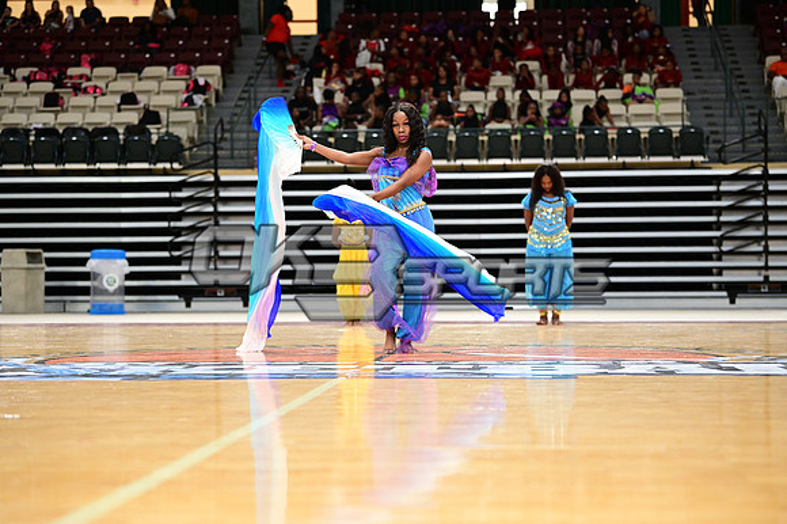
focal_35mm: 85
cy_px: 262
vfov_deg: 16.1
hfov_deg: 23.9
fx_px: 1857
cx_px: 394
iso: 6400
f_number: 3.2
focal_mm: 85
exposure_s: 1/1000
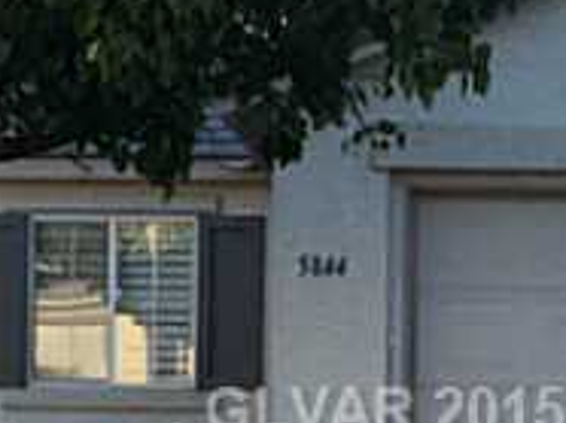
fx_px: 2041
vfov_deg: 11.7
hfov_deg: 15.7
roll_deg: -1.4
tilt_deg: -1.1
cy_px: 411
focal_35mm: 125
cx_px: 390
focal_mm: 4.15
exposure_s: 1/460
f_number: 2.2
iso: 32
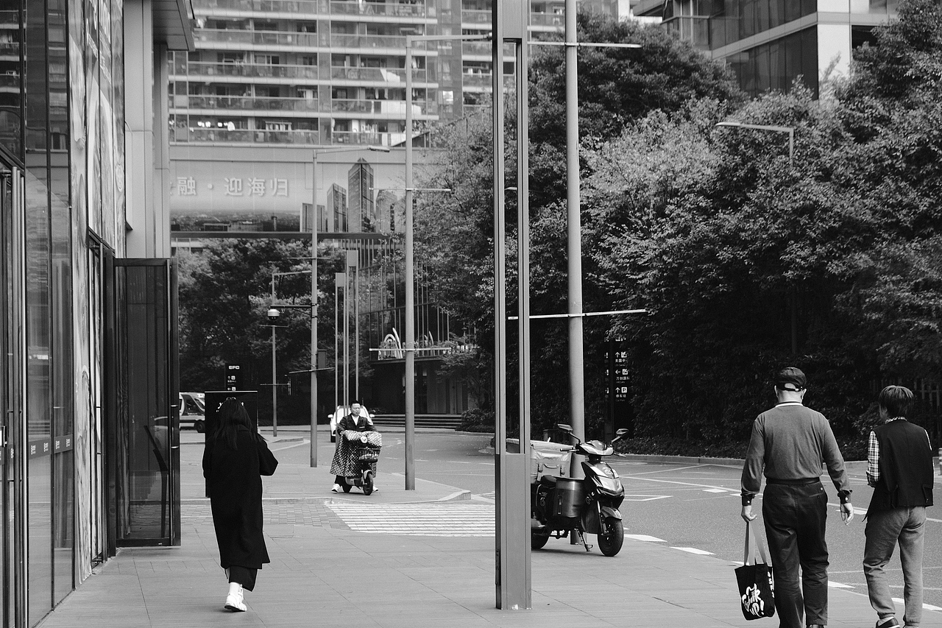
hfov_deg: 24.5
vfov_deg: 16.5
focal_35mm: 83
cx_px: 471
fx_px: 2171
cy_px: 314
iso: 250
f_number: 4
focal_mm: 55
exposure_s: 1/200
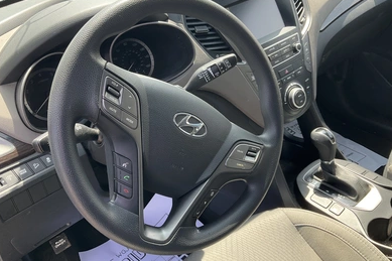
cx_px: 197
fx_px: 337
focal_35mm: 31
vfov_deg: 42.3
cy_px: 124
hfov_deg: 60.3
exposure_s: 1/164
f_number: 1.8
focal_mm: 3
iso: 32
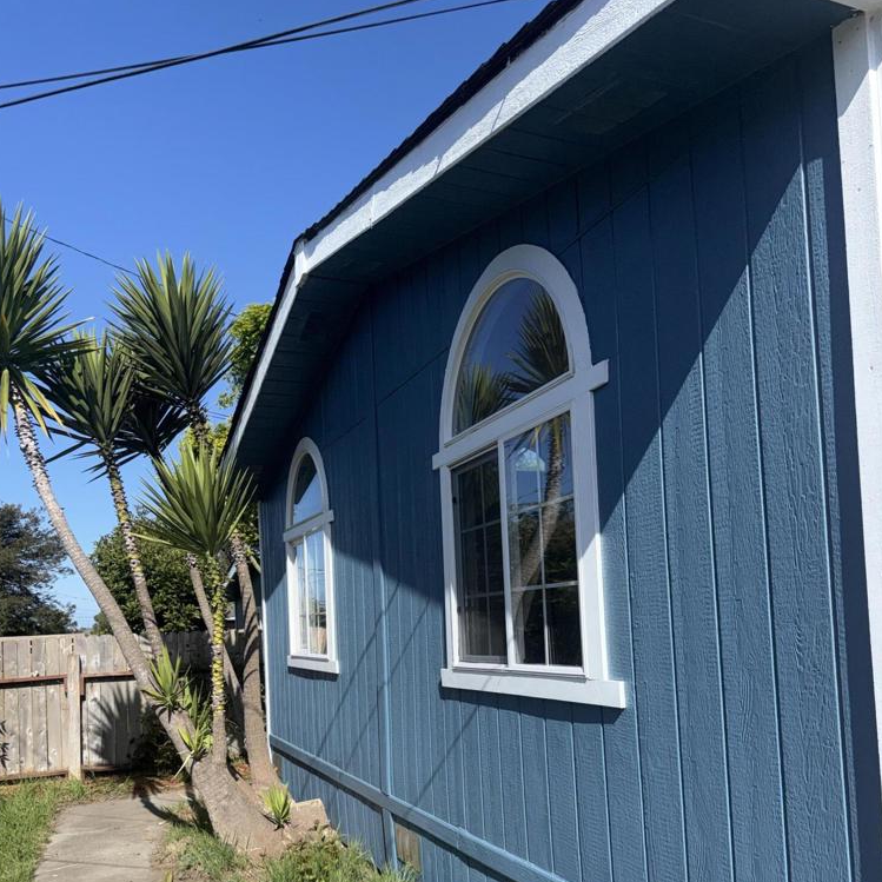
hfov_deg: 55.6
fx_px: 836
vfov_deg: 54.4
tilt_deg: +2.4
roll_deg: +2.5
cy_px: 597
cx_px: 435
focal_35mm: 29
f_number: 1.78
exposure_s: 1/6452
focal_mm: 6.76
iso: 50
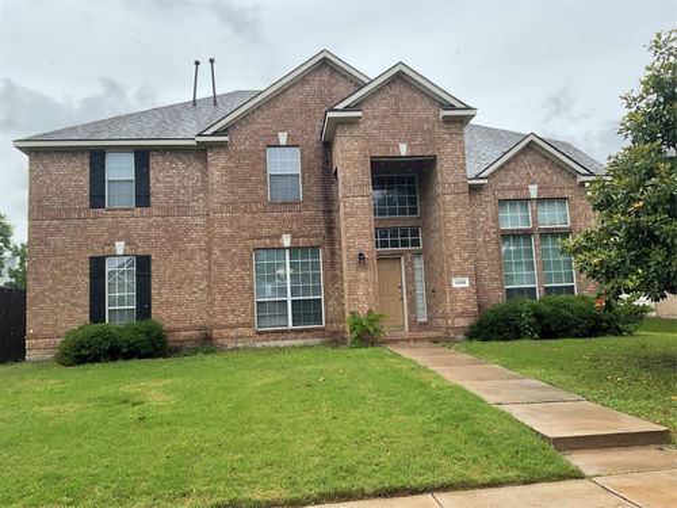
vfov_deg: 48.2
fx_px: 567
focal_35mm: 29
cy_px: 254
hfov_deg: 61.7
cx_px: 338
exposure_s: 1/855
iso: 16
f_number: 1.8
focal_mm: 3
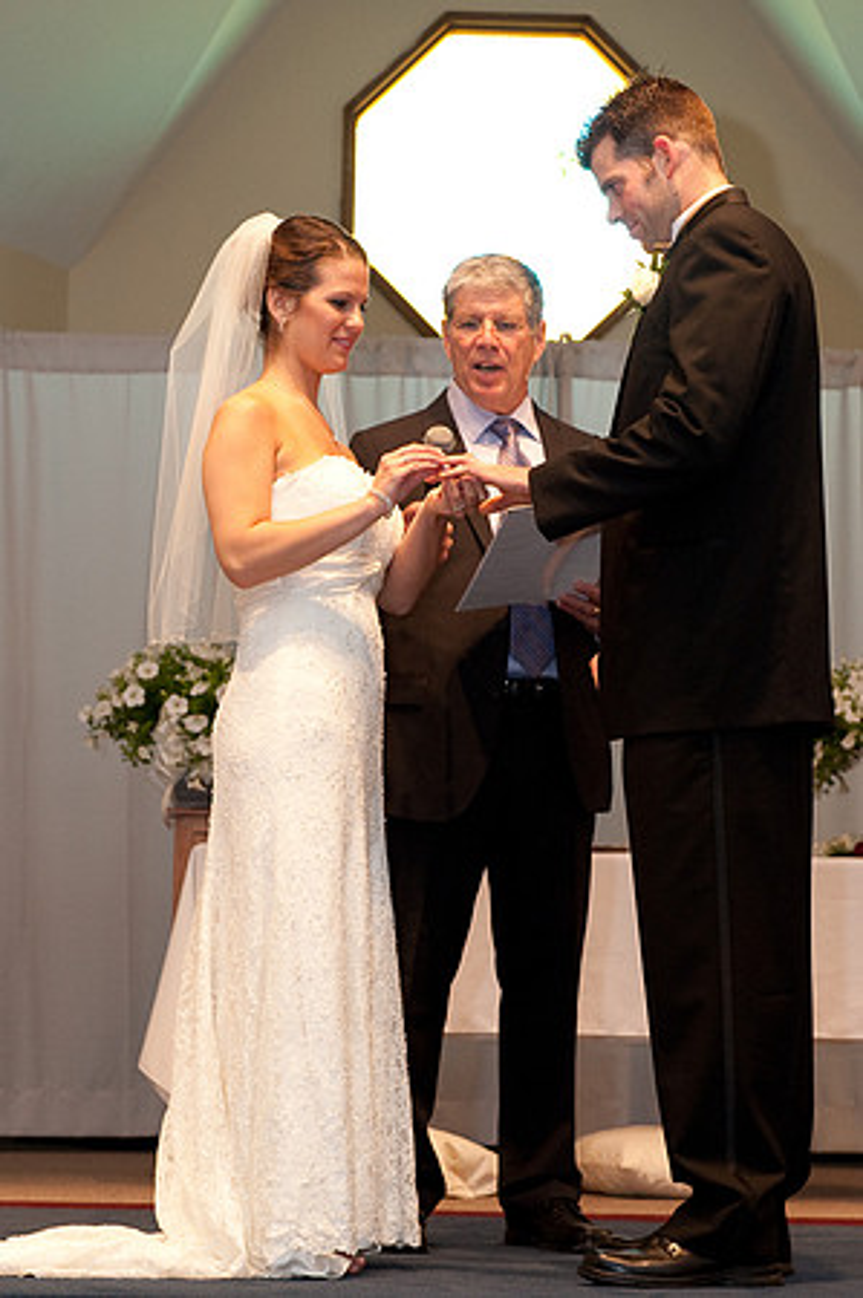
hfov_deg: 19.4
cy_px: 649
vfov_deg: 28.9
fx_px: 2523
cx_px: 432
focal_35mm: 70
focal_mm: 70
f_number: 5.6
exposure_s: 1/60
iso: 1250
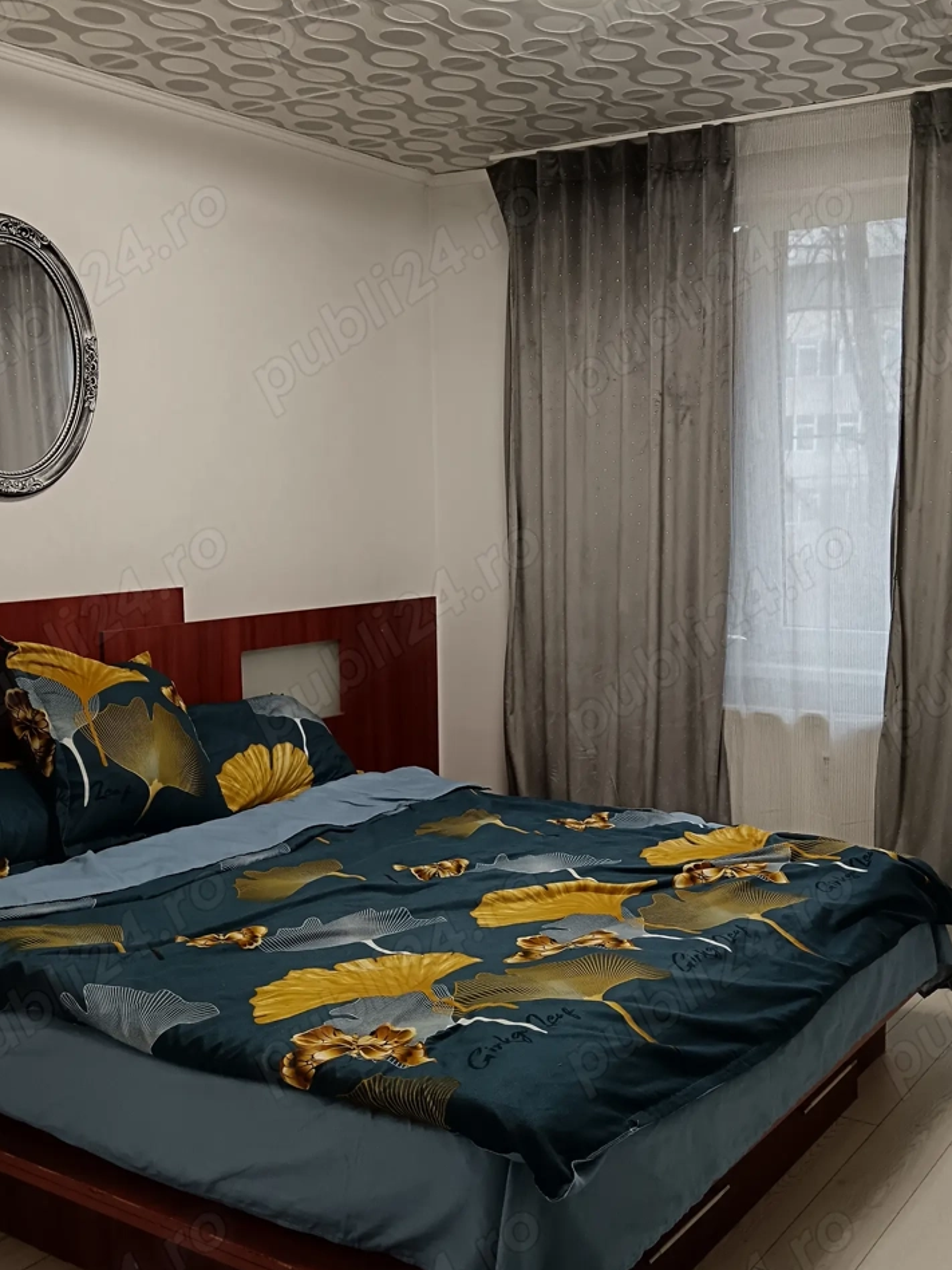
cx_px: 552
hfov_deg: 37.6
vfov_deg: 48.9
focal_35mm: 38
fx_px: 1393
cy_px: 707
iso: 672
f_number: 1.9
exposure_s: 1/33.3
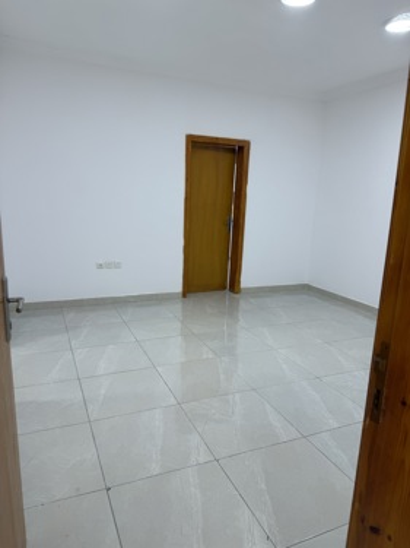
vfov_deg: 71.6
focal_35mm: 24
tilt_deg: -12.3
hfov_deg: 56.8
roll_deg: -2.7
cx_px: 205
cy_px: 274
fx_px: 379
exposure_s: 1/120
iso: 80
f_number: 1.78
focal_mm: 6.76
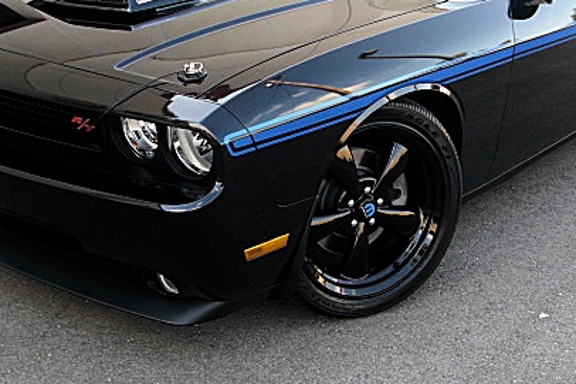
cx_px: 288
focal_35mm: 59
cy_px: 150
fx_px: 944
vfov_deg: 23.0
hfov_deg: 33.9
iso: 100
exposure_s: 1/125
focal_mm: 6.3
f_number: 2.8
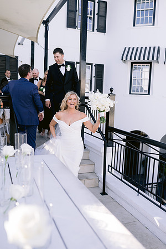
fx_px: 242
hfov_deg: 37.9
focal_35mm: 35
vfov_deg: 54.4
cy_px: 124
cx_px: 83
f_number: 2.8
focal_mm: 35
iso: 200
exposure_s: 1/640
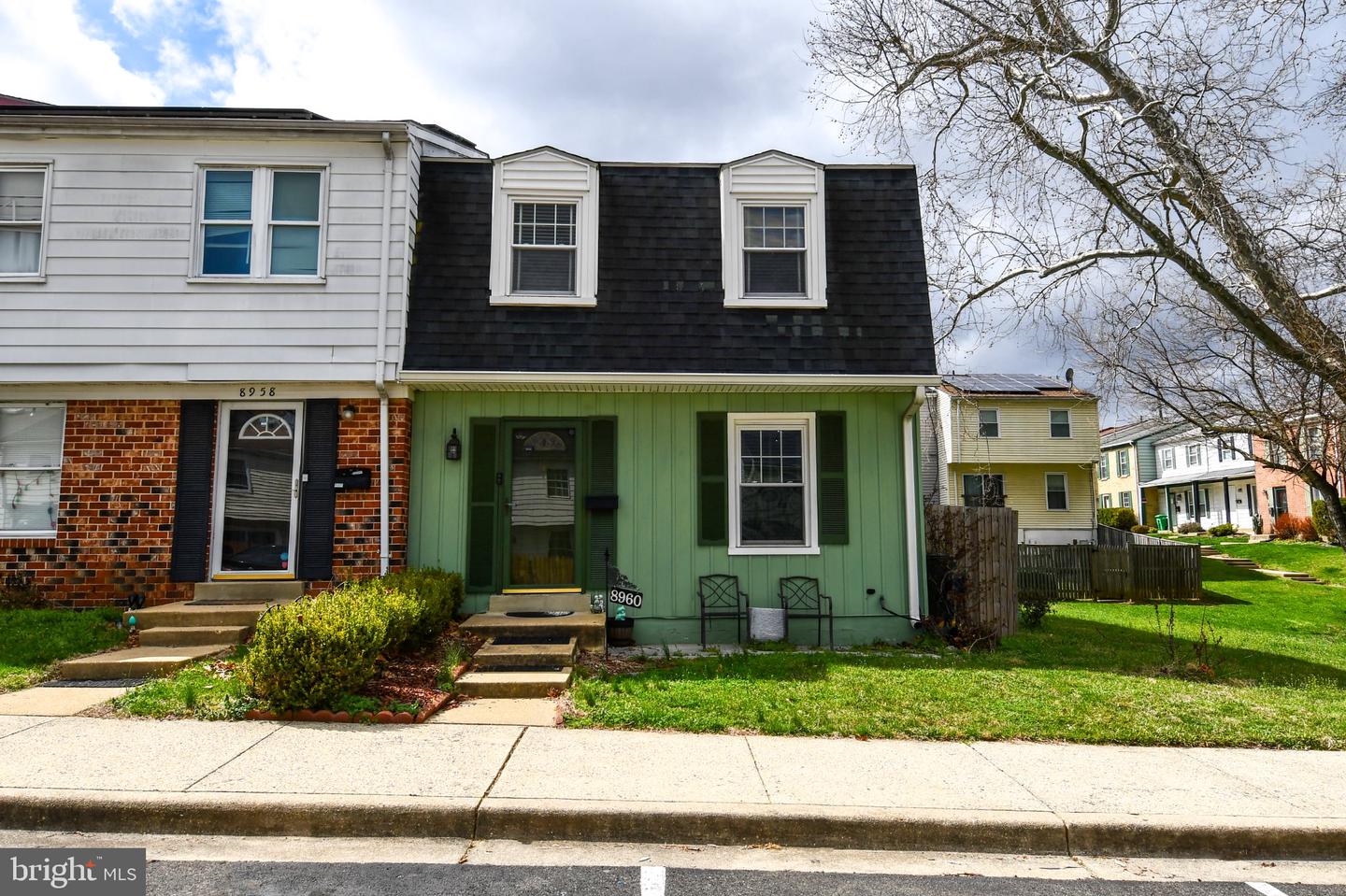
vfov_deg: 59.5
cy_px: 448
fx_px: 785
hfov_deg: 81.2
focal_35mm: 21
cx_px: 673
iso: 100
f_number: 9
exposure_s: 1/320
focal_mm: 14
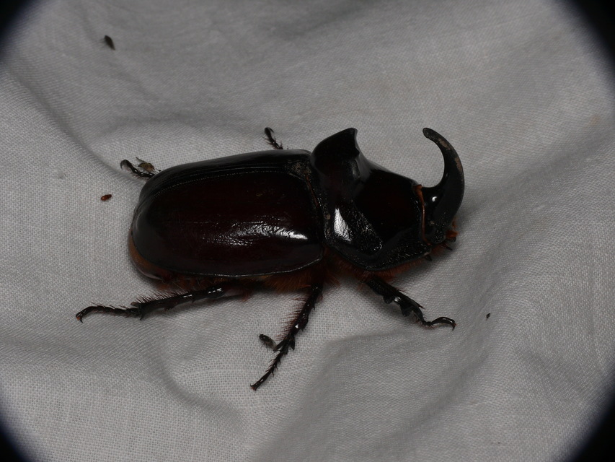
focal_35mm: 94
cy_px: 231
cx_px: 308
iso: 100
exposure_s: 1/640
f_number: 11
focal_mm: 20
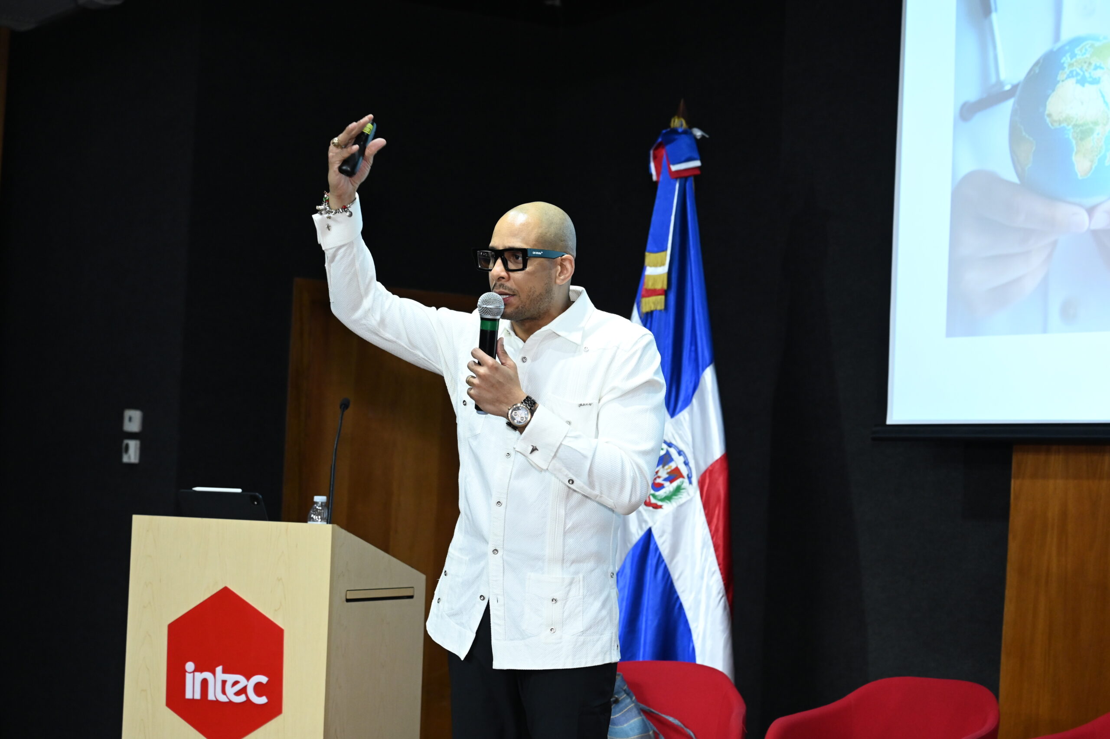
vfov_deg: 19.4
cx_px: 555
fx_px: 2157
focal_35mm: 70
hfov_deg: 28.9
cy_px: 370
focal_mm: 70
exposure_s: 1/200
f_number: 4.5
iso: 3200
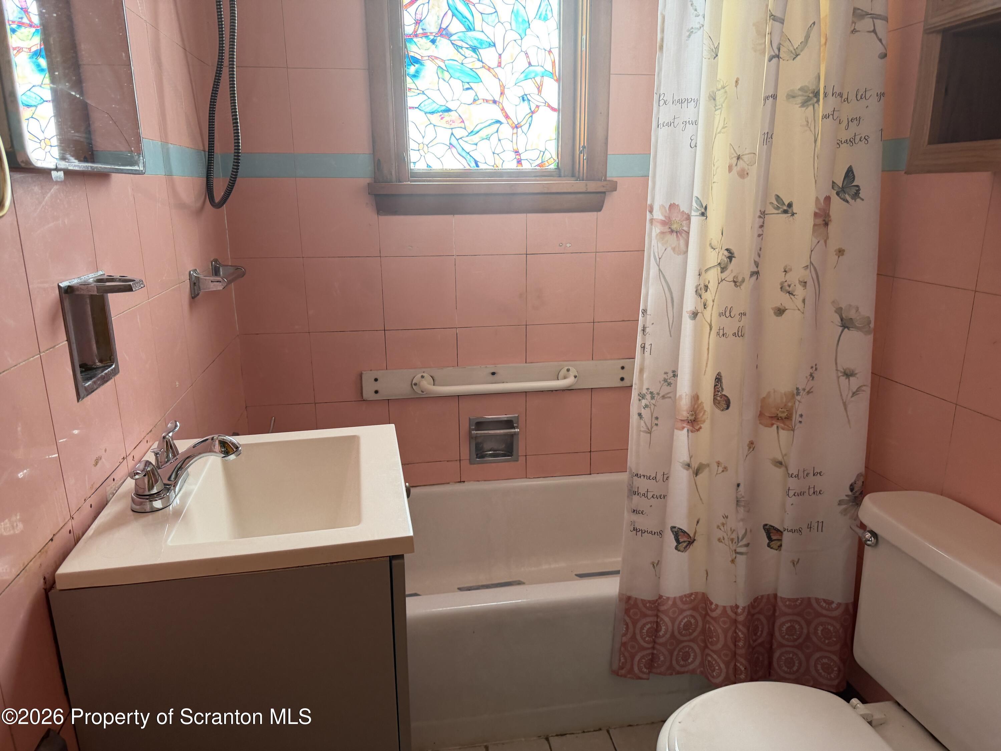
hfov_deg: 71.6
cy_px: 376
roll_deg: +2.8
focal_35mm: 24
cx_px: 500
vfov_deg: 56.8
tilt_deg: -15.5
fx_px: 694
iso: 200
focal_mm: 6.76
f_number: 1.78
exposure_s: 1/98
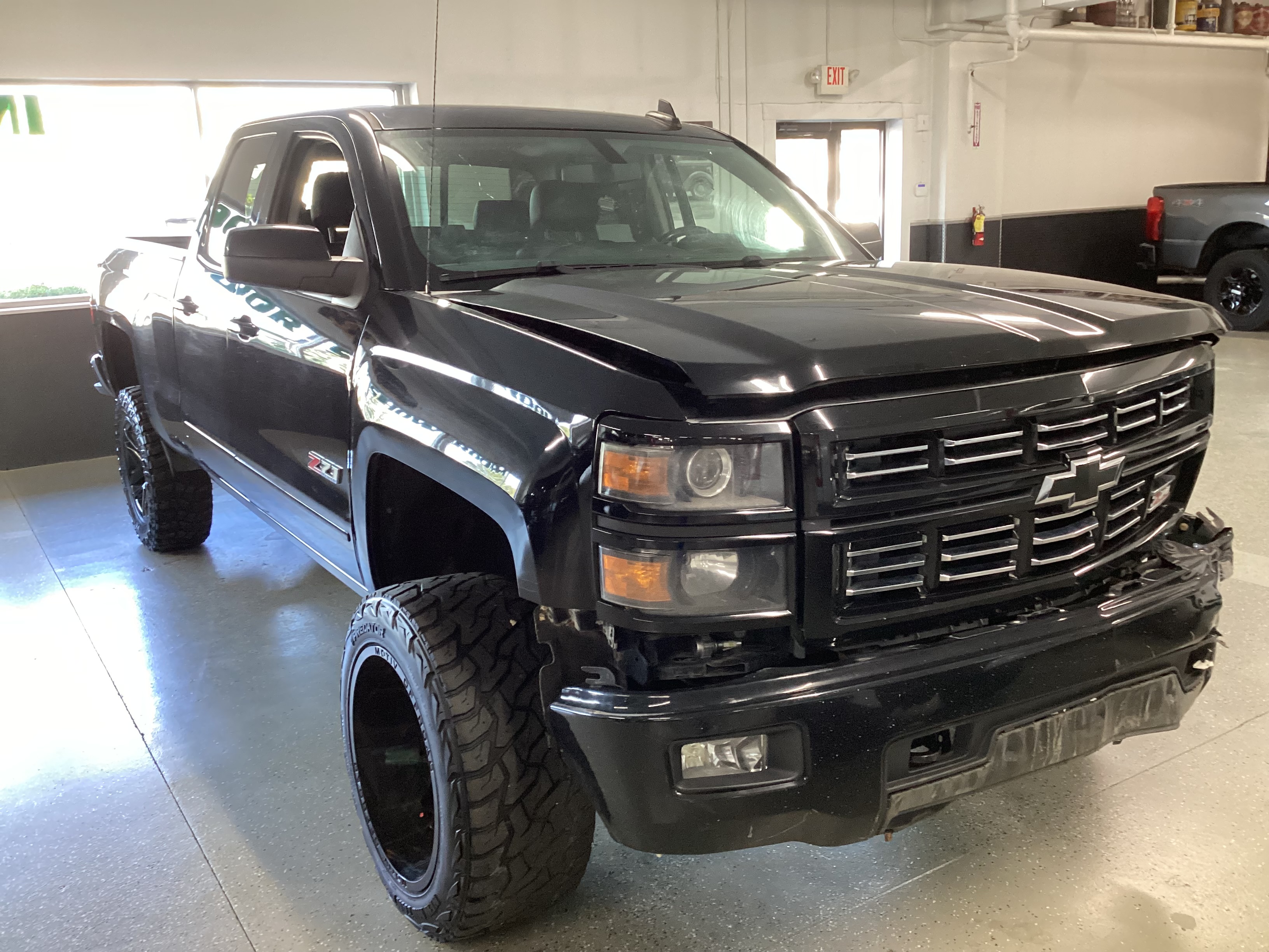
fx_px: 1136
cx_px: 634
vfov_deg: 45.4
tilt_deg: -14.8
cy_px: 476
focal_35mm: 31
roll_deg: +1.9
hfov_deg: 58.4
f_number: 2.4
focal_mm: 3.3
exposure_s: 1/60
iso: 320
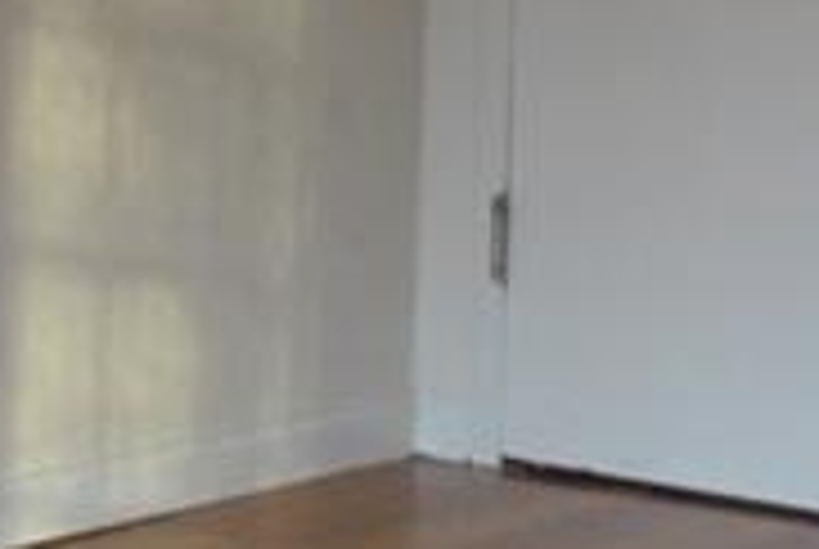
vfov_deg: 6.3
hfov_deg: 9.3
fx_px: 4990
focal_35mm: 219
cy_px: -83
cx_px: -68
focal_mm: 26
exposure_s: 1/30
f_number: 4.2
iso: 360
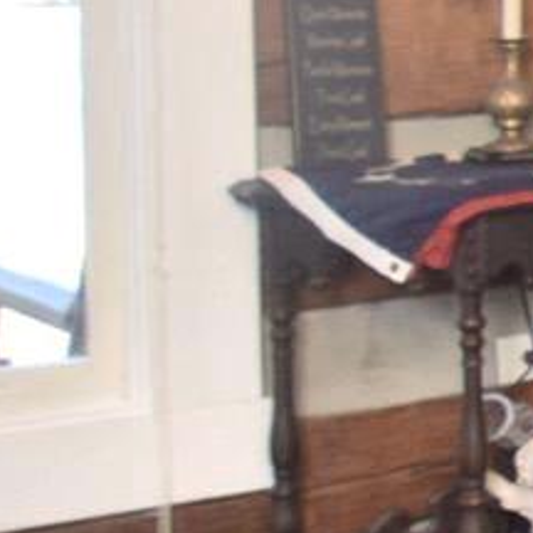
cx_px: 1988
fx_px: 2108
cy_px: -17
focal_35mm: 121
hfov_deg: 8.7
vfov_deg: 14.2
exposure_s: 1/80
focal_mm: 10
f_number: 5
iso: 400
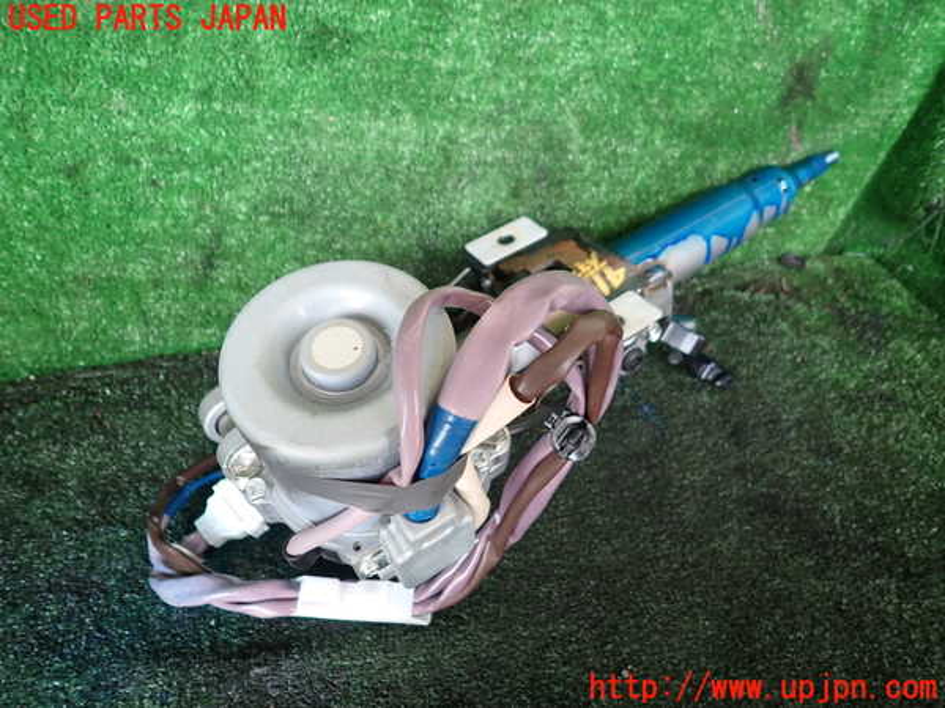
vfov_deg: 54.9
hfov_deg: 69.4
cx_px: 472
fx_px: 682
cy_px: 354
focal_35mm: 25
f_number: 2
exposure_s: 1/60
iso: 100
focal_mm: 4.5
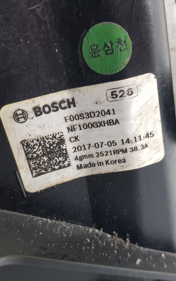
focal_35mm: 37
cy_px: 141
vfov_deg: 52.7
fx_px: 284
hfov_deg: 34.4
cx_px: 96
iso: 200
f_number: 1.7
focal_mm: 4.2
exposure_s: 1/50
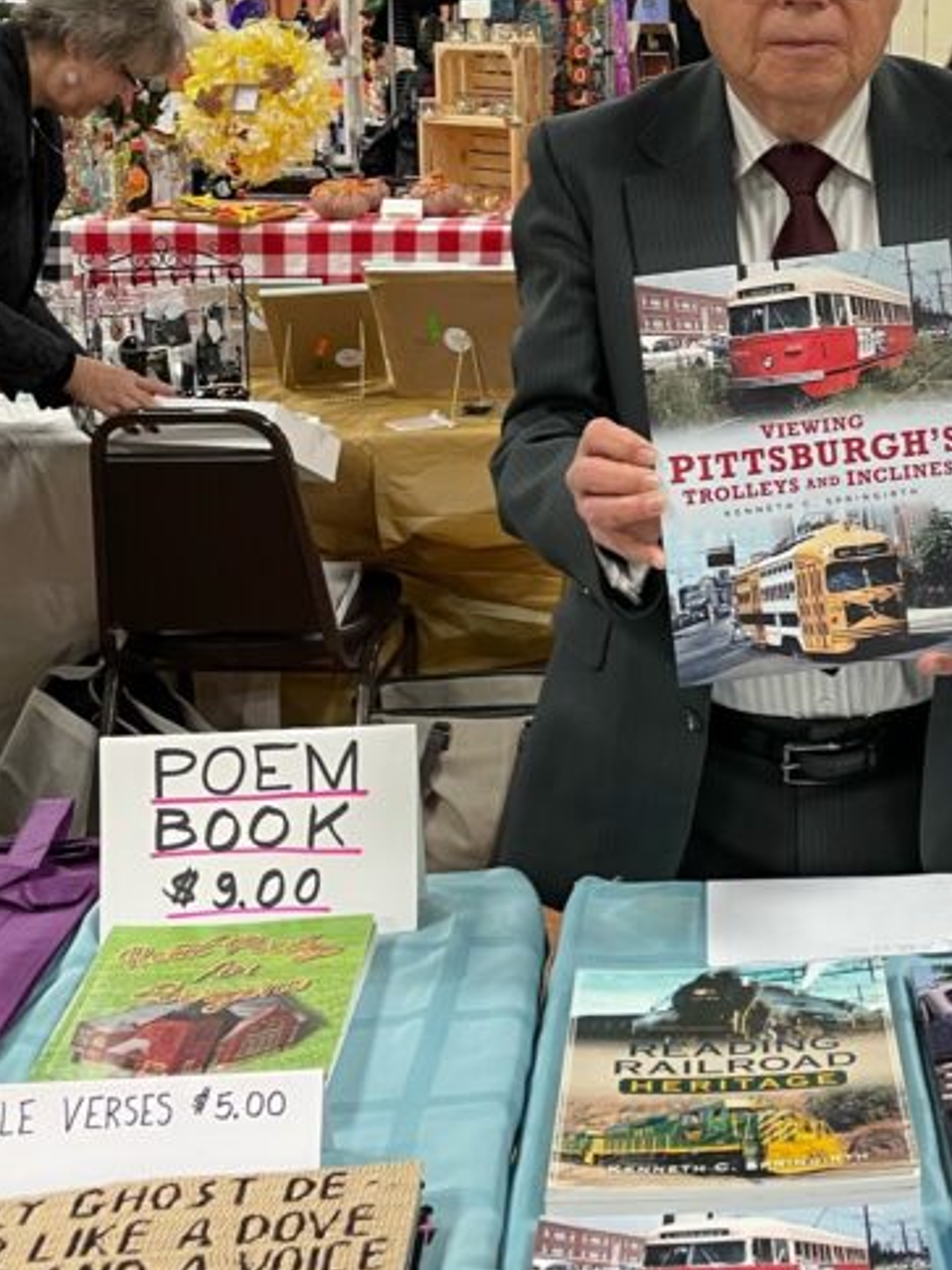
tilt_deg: -9.8
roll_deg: -0.1
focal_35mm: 55
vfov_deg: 34.4
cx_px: 826
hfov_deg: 25.8
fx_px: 2017
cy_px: 367
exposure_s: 1/60
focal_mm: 4.2
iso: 200
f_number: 1.6
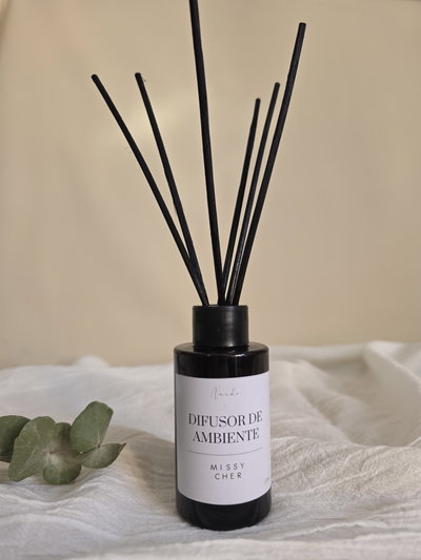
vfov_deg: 73.9
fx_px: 373
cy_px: 280
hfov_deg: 58.9
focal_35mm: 23
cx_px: 210
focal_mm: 6.3
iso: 125
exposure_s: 1/100
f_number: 1.7
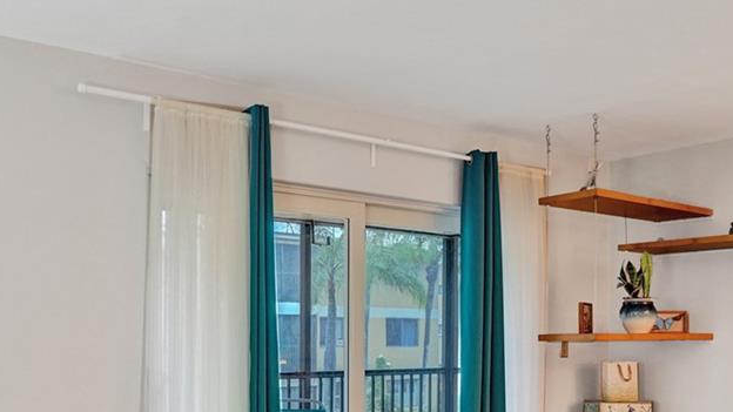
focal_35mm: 43
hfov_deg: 47.3
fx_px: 836
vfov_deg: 27.0
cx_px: 408
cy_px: 344
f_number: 4
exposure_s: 1/100
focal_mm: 16
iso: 1600
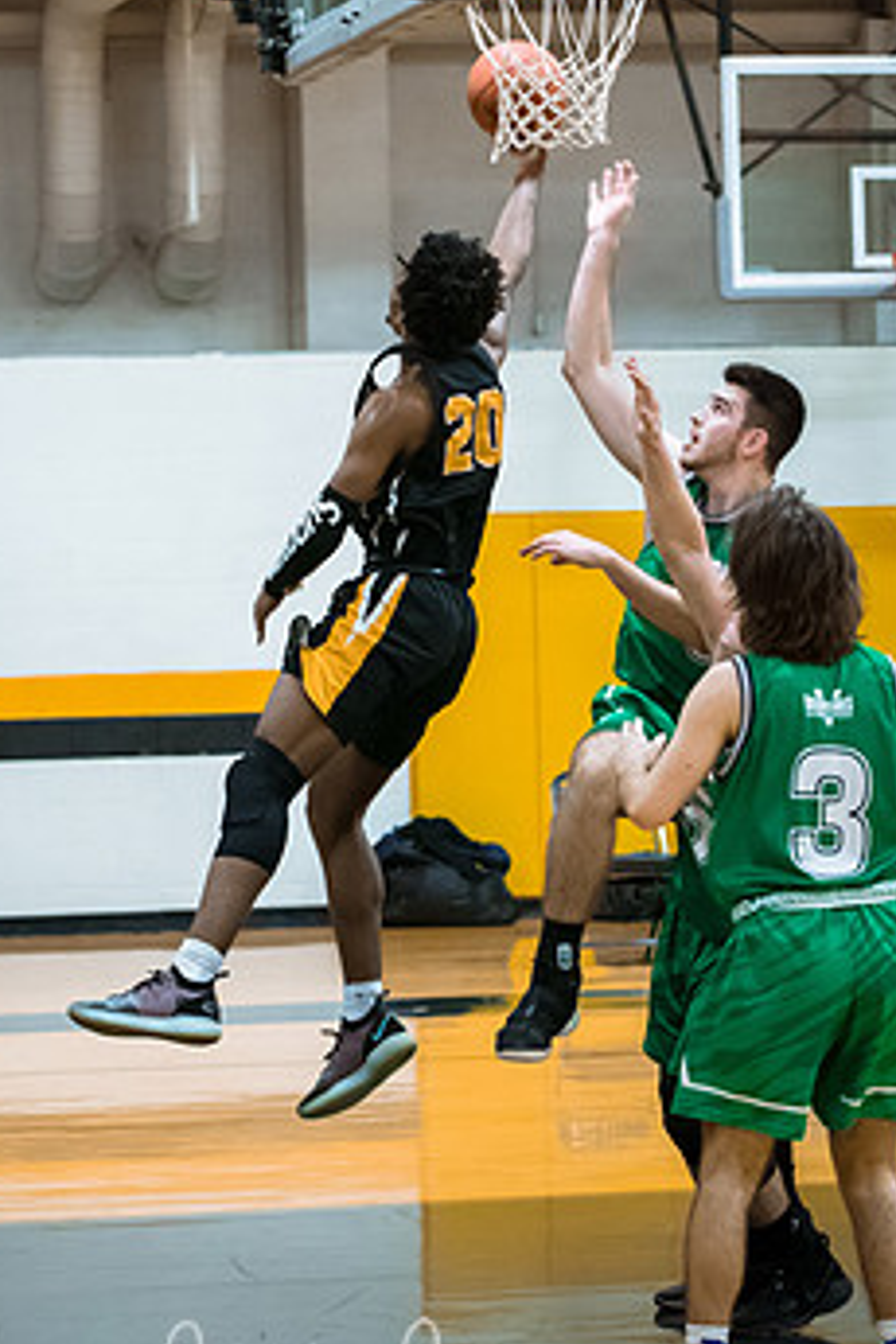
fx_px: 5114
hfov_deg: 10.0
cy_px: 573
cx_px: 339
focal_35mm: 137
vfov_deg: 15.0
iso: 3200
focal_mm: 70
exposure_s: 1/400
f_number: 2.8
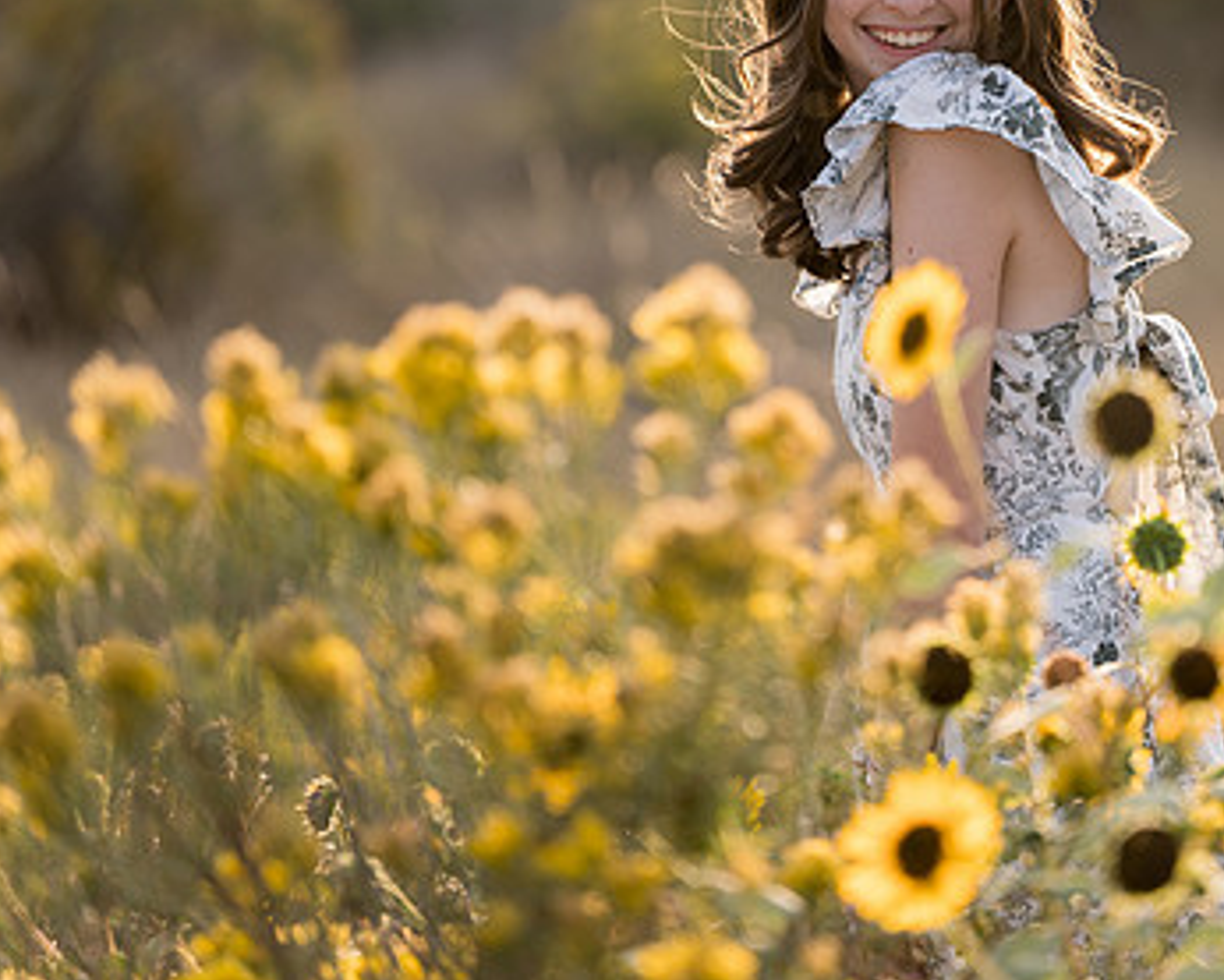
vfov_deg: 5.6
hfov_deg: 7.0
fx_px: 9965
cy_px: 299
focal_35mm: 275
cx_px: 934
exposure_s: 1/250
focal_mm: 175
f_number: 2.8
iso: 100
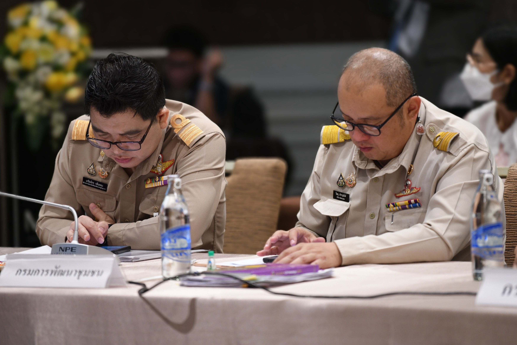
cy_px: 172
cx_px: 258
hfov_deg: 10.3
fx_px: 2872
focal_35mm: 200
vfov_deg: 6.9
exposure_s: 1/161
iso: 1250
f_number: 2.8
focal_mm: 200
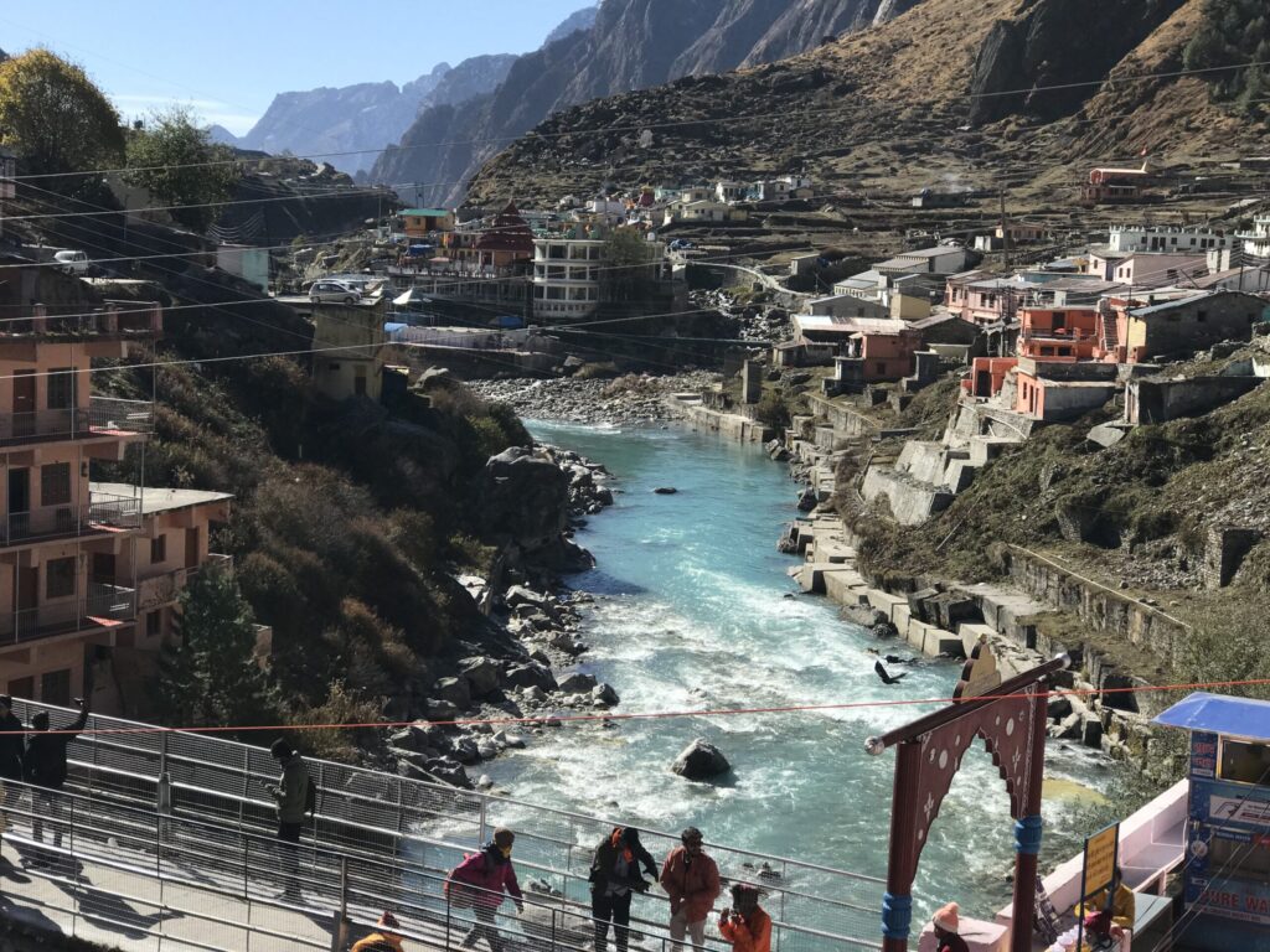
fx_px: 2091
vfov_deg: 25.7
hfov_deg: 33.8
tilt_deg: -6.2
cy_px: 476
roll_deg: -3.1
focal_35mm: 57
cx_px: 635
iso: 20
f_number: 2.8
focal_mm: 6.6
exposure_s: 1/1368
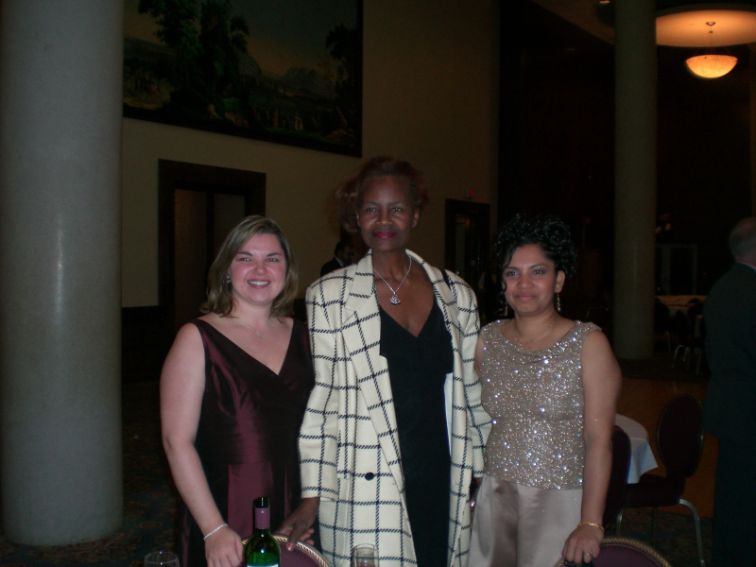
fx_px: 830
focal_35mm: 38
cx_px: 378
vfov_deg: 37.7
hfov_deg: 49.0
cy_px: 284
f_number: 3.1
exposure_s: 1/60
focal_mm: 6.3
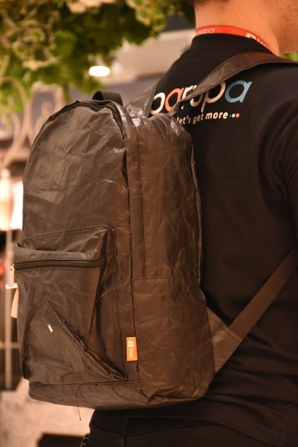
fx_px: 1582
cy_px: 224
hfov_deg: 10.8
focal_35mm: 128
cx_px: 149
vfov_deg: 16.1
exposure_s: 1/40
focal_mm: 85
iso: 1600
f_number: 5.6
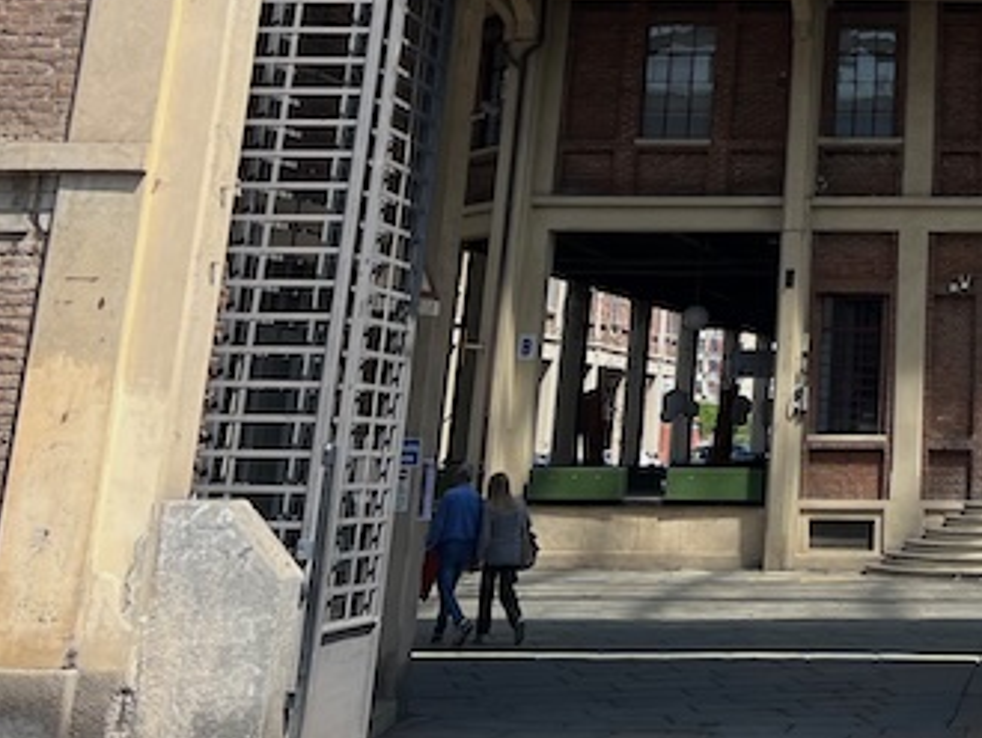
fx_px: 1789
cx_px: 1039
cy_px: -107
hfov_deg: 28.3
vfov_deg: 21.9
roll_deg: -1.0
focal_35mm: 63
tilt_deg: +16.3
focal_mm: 5.7
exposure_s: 1/2299
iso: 50
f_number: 1.5
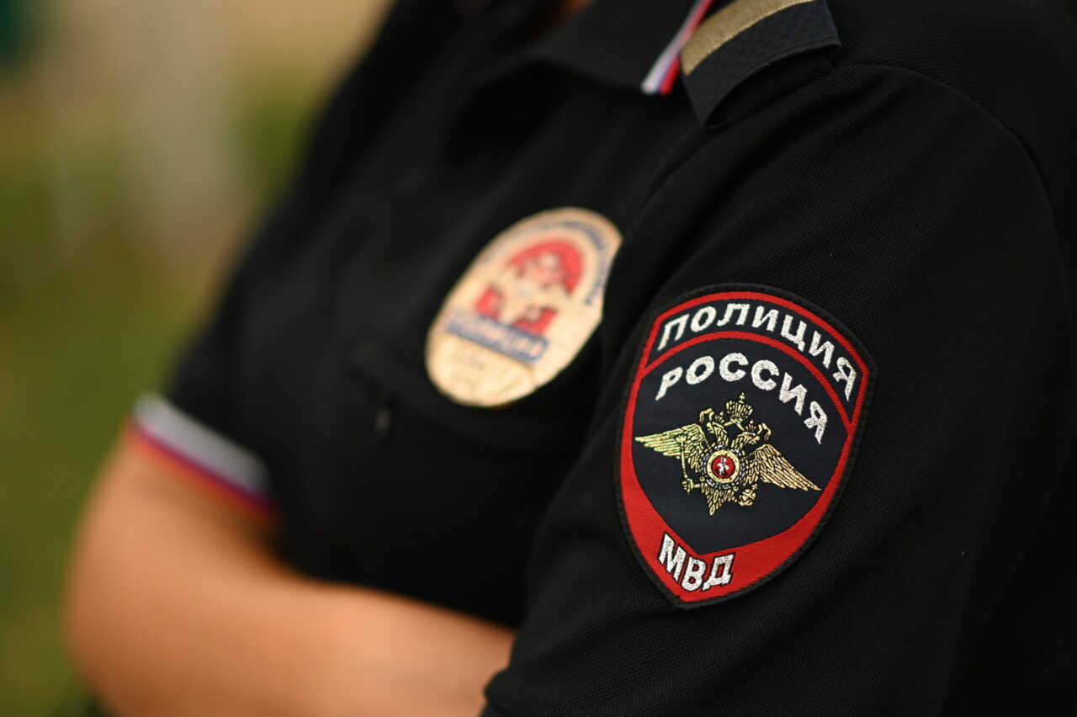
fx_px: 2541
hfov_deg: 23.9
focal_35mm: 85
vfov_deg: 16.1
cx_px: 538
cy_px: 358
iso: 640
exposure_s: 1/2000
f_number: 2
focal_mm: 85
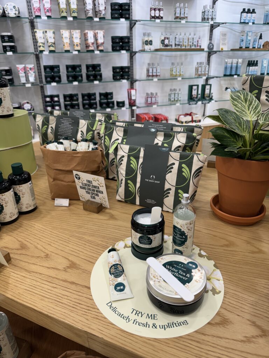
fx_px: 249
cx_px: 134
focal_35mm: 24
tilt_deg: -25.0
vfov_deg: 71.6
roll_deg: +1.1
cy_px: 179
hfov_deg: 56.8
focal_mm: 6.76
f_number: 1.78
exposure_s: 1/100
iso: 64
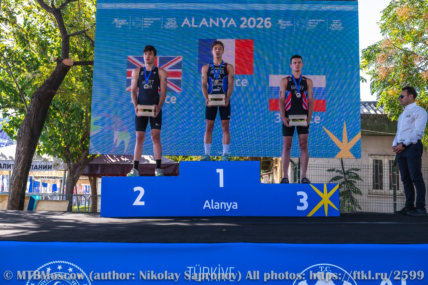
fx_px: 428
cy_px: 142
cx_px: 214
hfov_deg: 53.1
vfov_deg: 36.9
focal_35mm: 36
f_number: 6.3
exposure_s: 1/320
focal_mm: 36
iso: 250
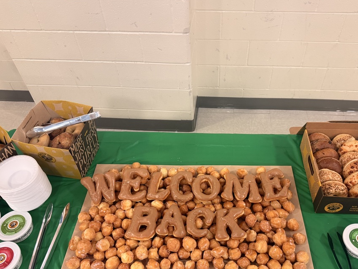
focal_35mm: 29
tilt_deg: -48.4
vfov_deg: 48.1
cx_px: 202
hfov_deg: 61.4
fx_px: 300
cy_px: 152
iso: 320
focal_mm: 6.76
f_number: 1.78
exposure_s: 1/60
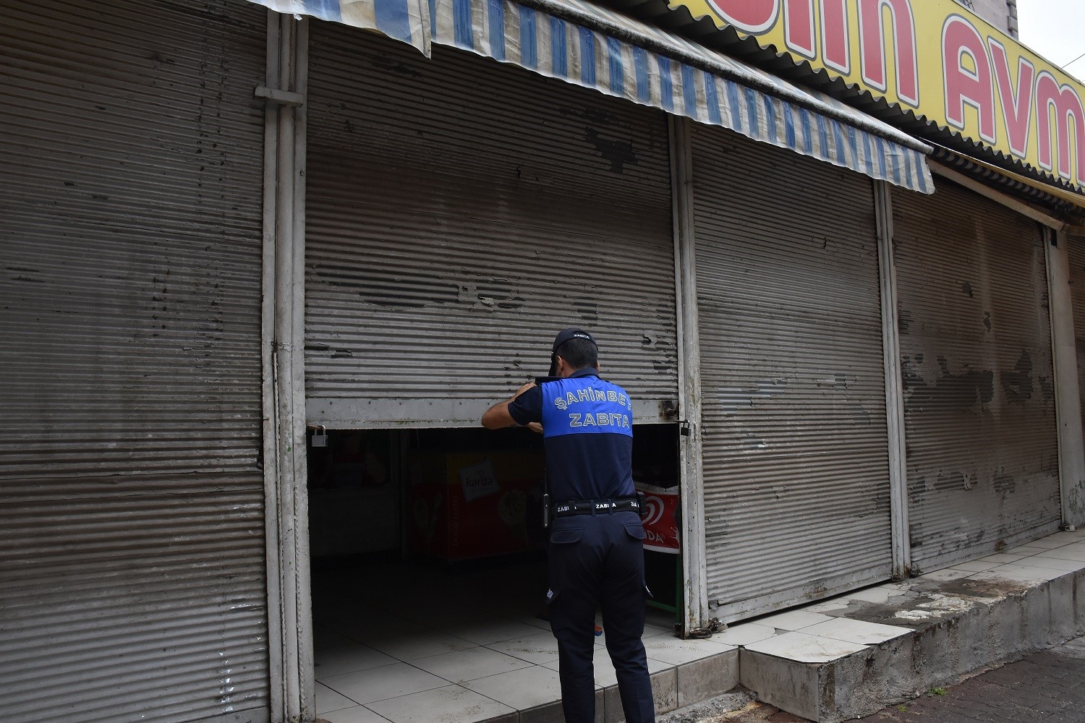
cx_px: 542
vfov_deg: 47.9
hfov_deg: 67.4
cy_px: 362
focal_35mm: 27
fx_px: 814
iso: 800
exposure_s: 1/320
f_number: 8
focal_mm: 18
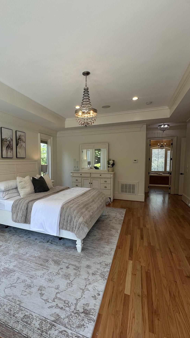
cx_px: 65
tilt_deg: -4.5
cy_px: 175
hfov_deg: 59.8
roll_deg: -0.5
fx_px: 161
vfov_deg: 92.6
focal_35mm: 18
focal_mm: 2.22
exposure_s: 1/120
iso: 50
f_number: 2.2
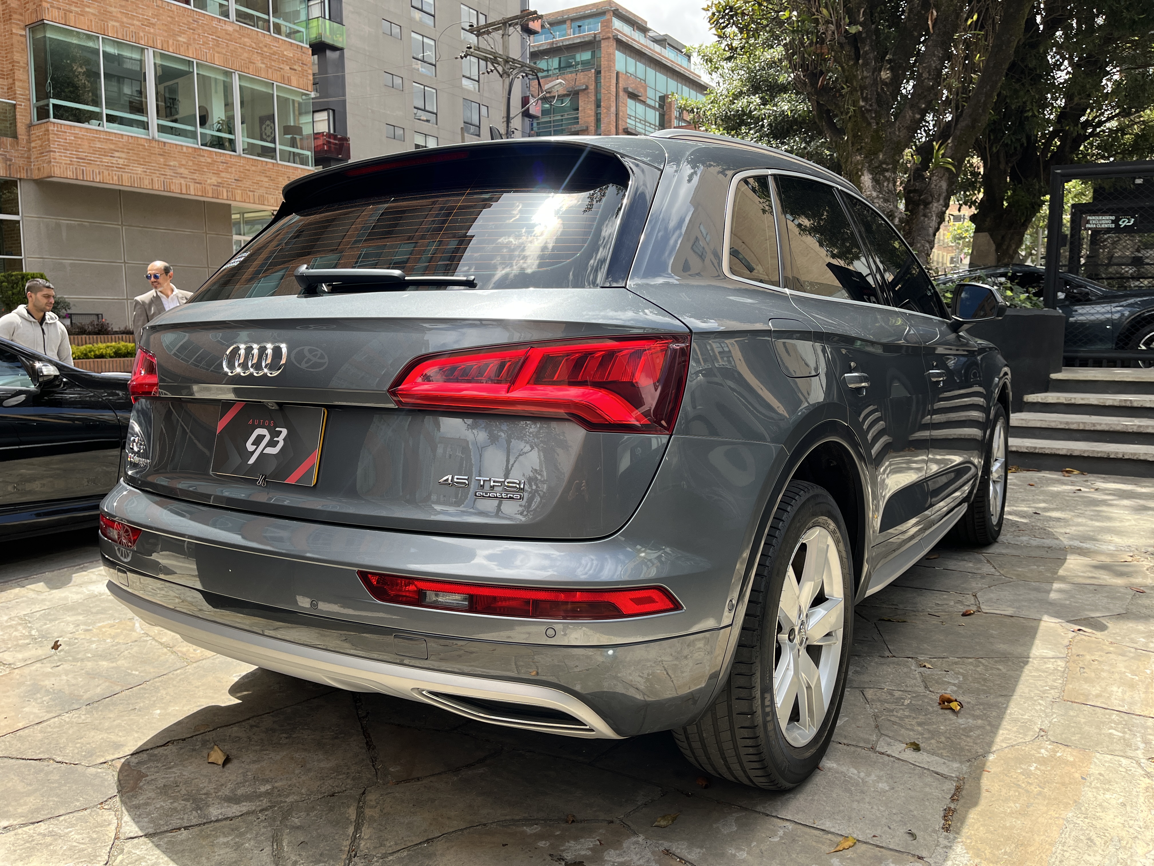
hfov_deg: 67.3
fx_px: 867
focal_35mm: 26
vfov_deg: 53.1
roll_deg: -0.2
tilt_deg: -7.2
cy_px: 433
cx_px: 577
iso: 50
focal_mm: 5.1
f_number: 1.6
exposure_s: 1/992
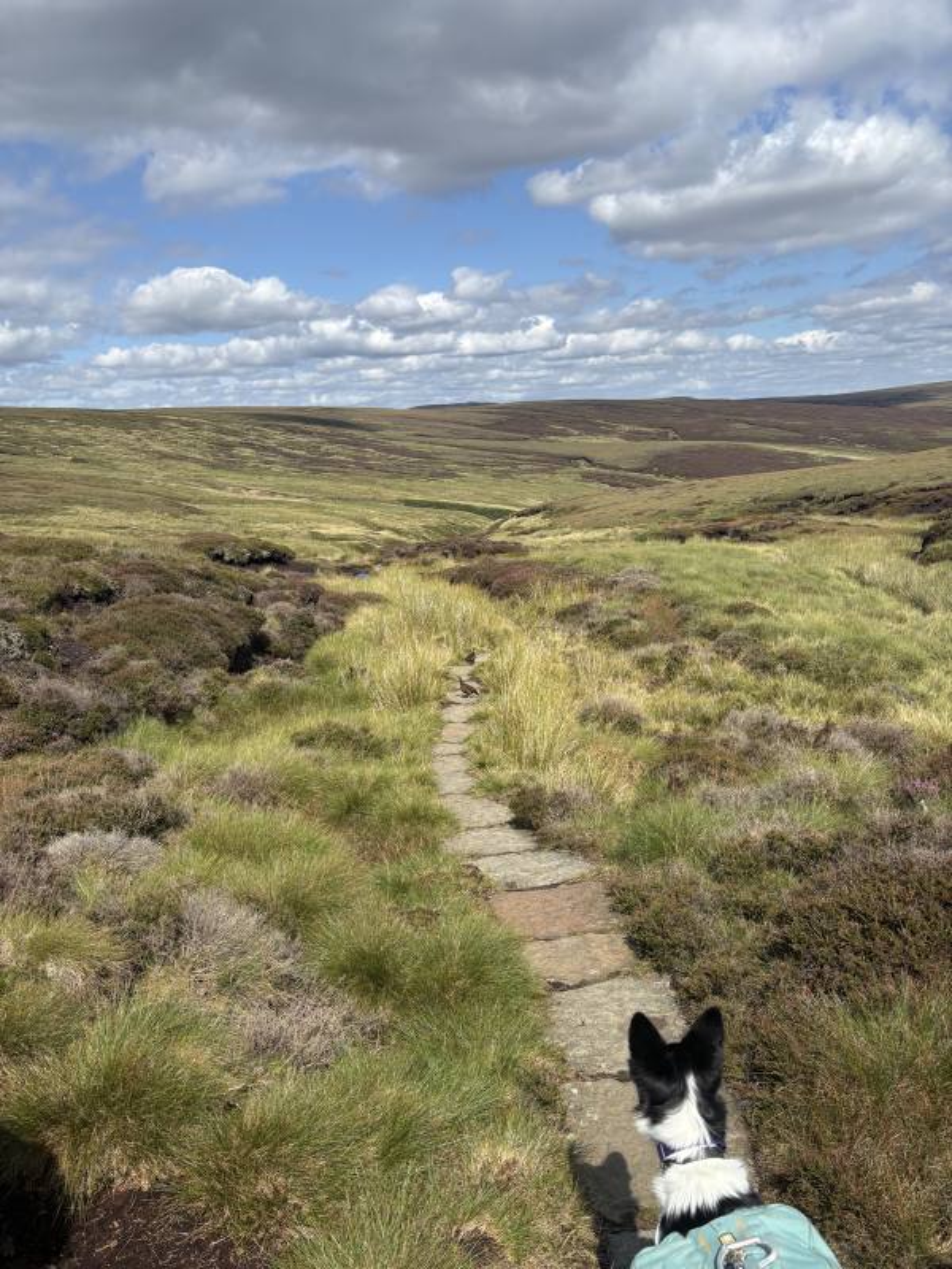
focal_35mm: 26
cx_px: 476
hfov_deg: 53.1
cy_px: 634
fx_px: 953
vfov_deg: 67.3
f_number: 1.6
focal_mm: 5.96
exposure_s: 1/3937
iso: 50
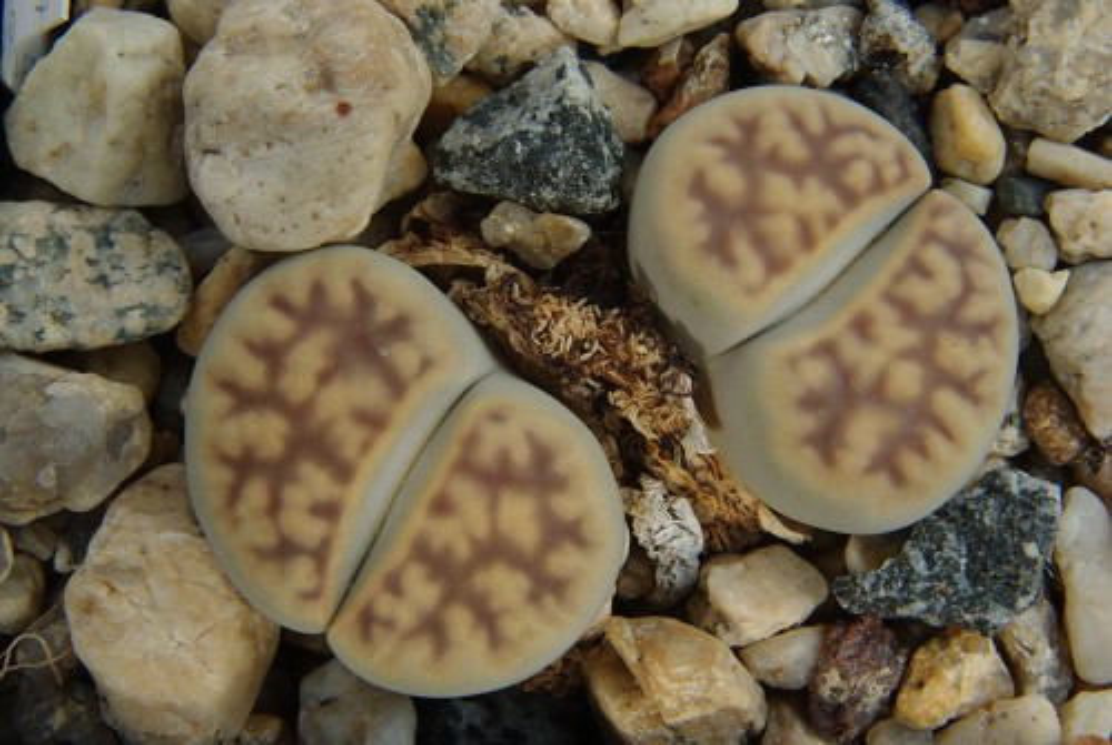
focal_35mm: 105
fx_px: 3248
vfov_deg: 13.1
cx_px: 556
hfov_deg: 19.4
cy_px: 372
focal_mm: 70
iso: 100
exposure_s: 1
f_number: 38
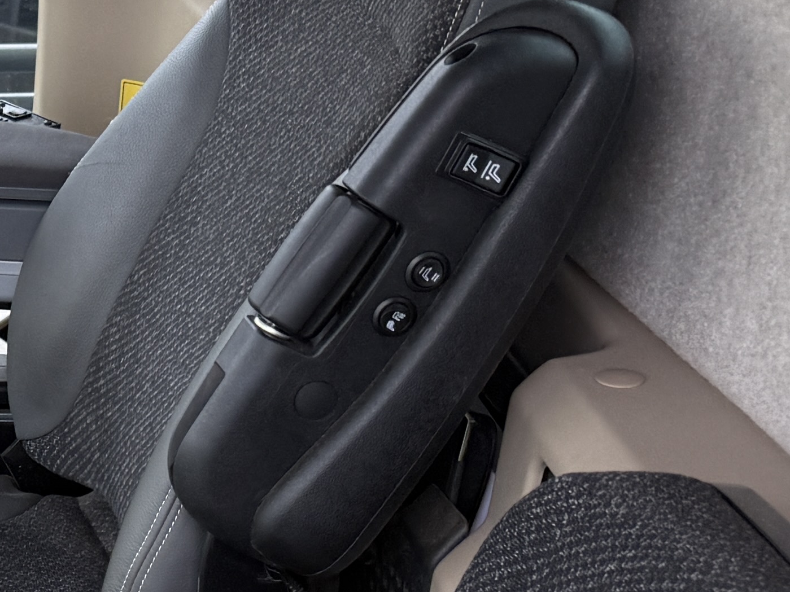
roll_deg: -0.7
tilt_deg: -28.1
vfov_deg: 14.8
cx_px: -542
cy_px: 593
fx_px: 2236
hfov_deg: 17.2
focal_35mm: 98
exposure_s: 1/121
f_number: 1.78
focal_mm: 6.76
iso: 80
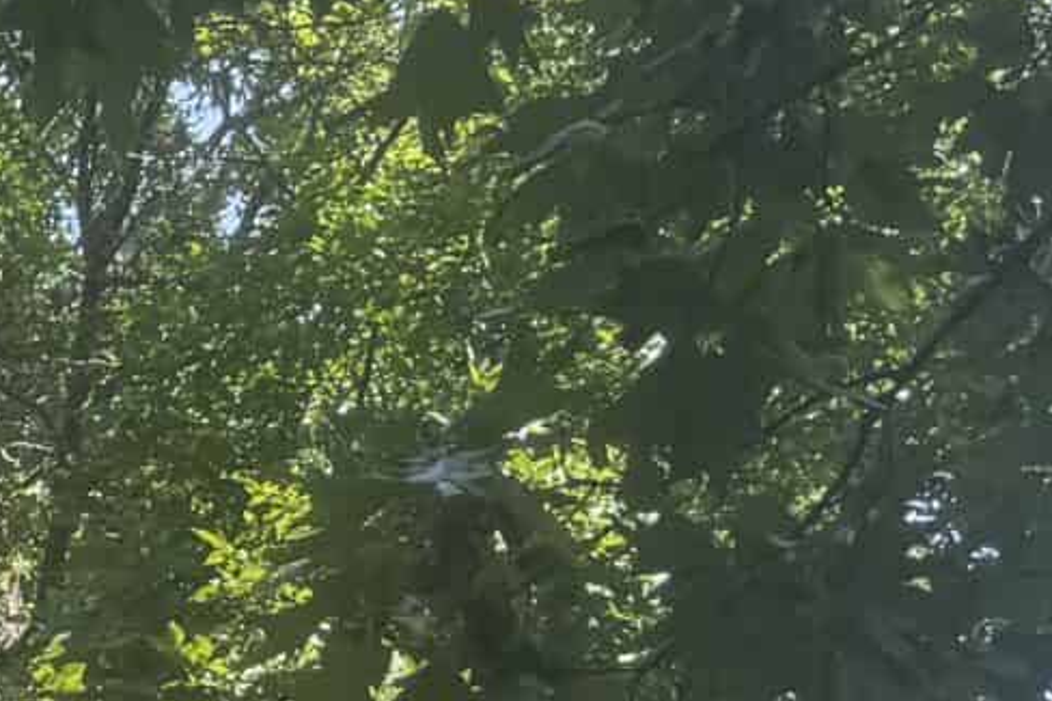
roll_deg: +0.6
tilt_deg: +9.1
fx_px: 3827
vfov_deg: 9.7
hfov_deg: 13.8
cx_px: -912
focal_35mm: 131
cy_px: 1462
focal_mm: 6.76
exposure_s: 1/683
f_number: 1.78
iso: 80
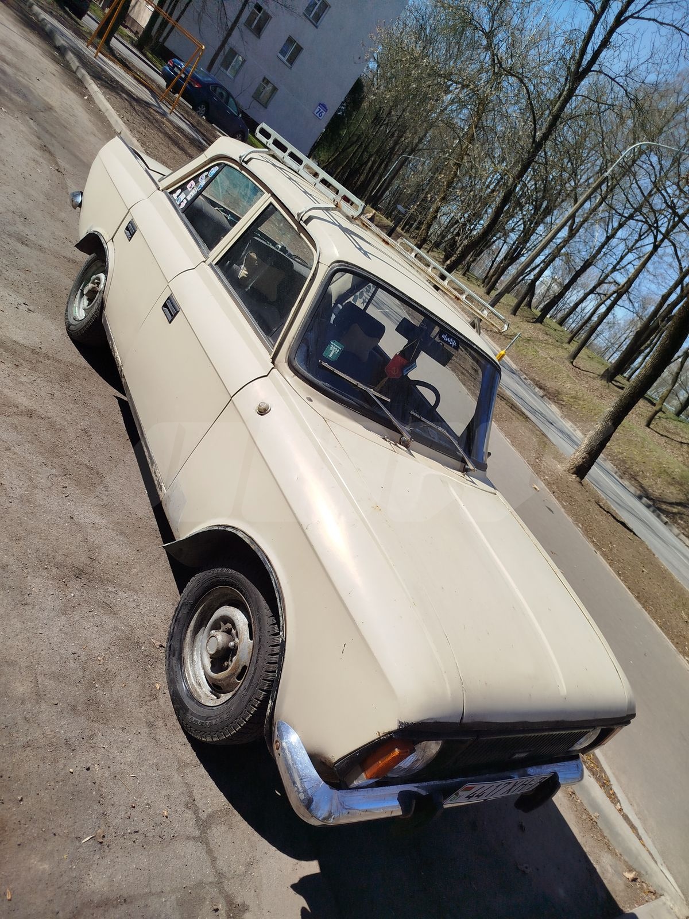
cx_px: 344
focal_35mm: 24
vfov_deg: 71.6
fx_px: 637
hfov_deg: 56.8
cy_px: 460
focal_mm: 5.31
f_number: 1.7
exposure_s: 1/1494
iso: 50
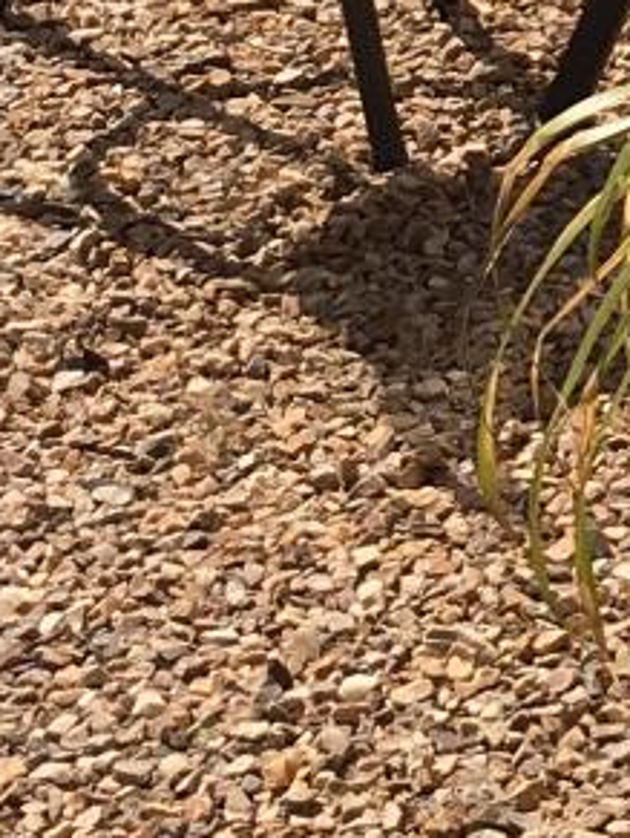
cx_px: 1717
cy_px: -446
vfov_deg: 9.6
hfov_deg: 6.9
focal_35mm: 199
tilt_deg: -13.5
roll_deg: -0.9
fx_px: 4818
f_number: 2.2
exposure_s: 1/2262
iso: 25
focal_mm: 4.15
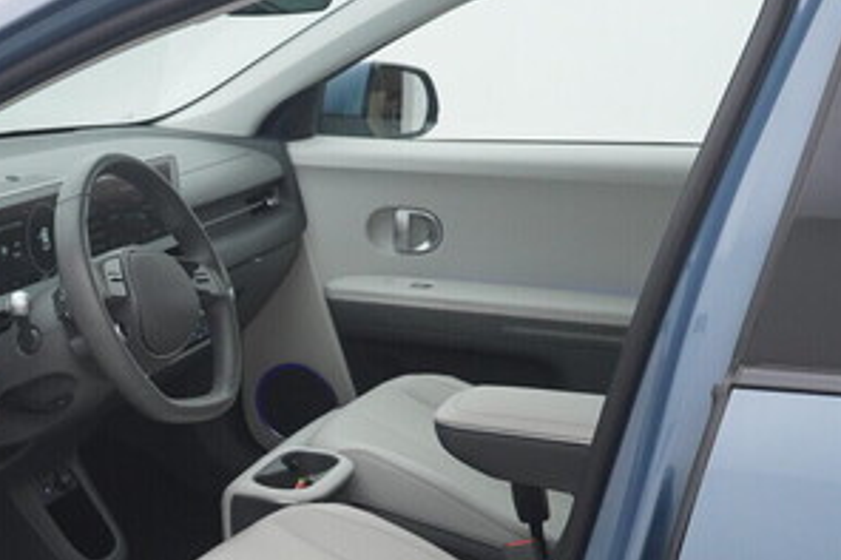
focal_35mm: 67
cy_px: 512
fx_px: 1564
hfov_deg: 29.0
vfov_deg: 19.9
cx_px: 105
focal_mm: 24
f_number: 6.3
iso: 1000
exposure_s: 1/160
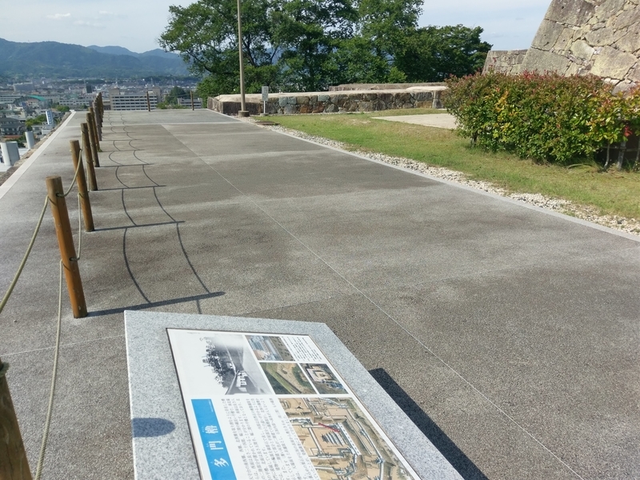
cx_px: 320
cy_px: 240
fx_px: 481
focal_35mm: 26
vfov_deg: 53.1
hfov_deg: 67.3
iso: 100
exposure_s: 1/2743
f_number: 1.8
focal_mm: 4.58
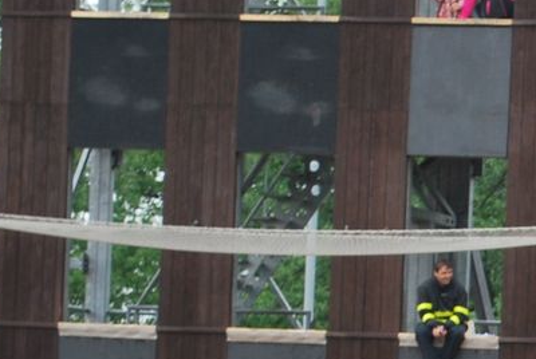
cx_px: 1010
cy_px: 625
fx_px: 4921
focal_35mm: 330
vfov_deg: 4.1
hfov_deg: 6.1
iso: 200
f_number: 5.6
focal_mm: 55
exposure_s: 1/80
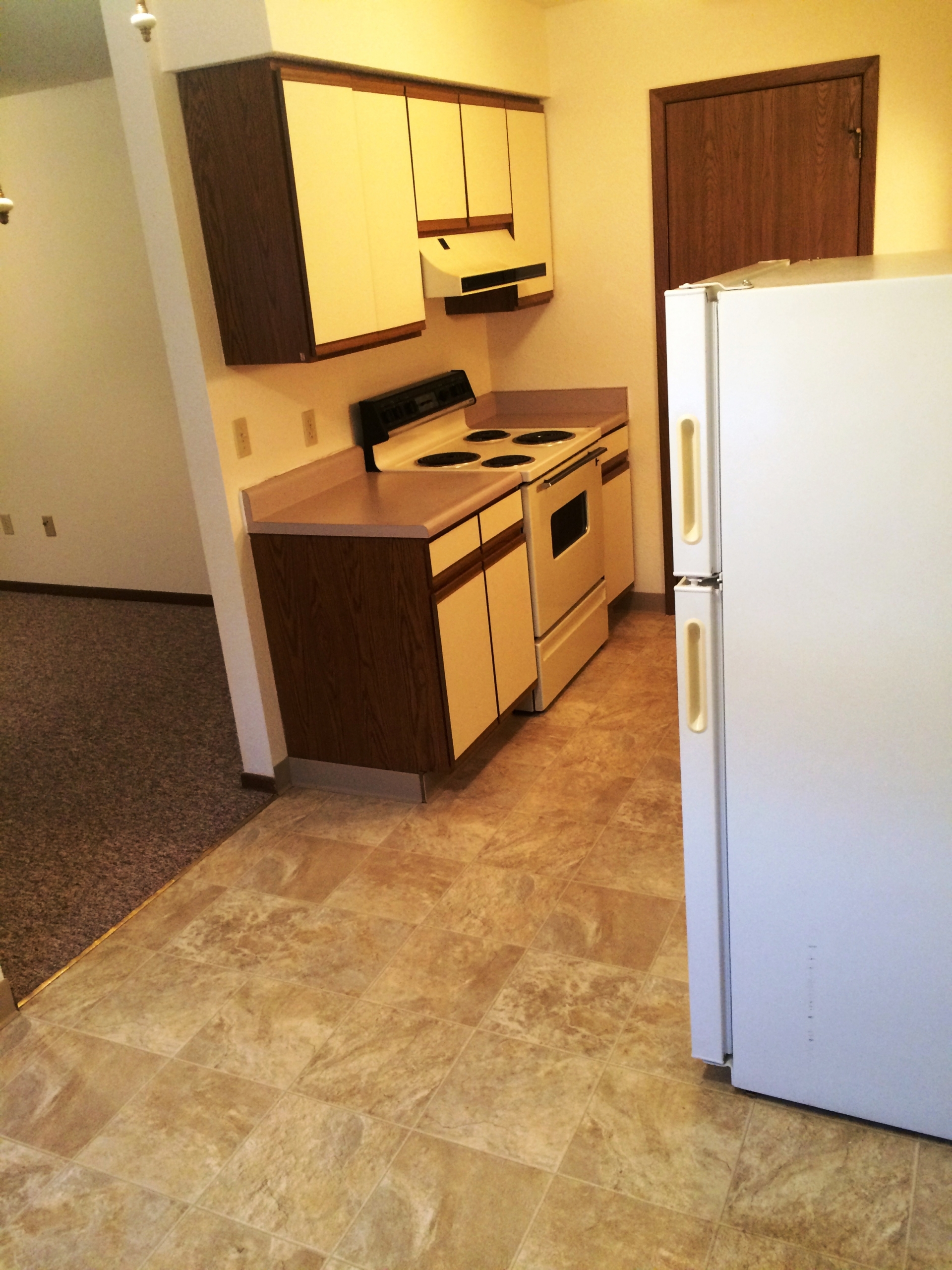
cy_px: 635
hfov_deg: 48.2
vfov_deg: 61.7
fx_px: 1063
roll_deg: +6.5
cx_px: 476
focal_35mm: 29
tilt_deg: -20.0
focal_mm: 4.15
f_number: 2.2
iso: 160
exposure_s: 1/30
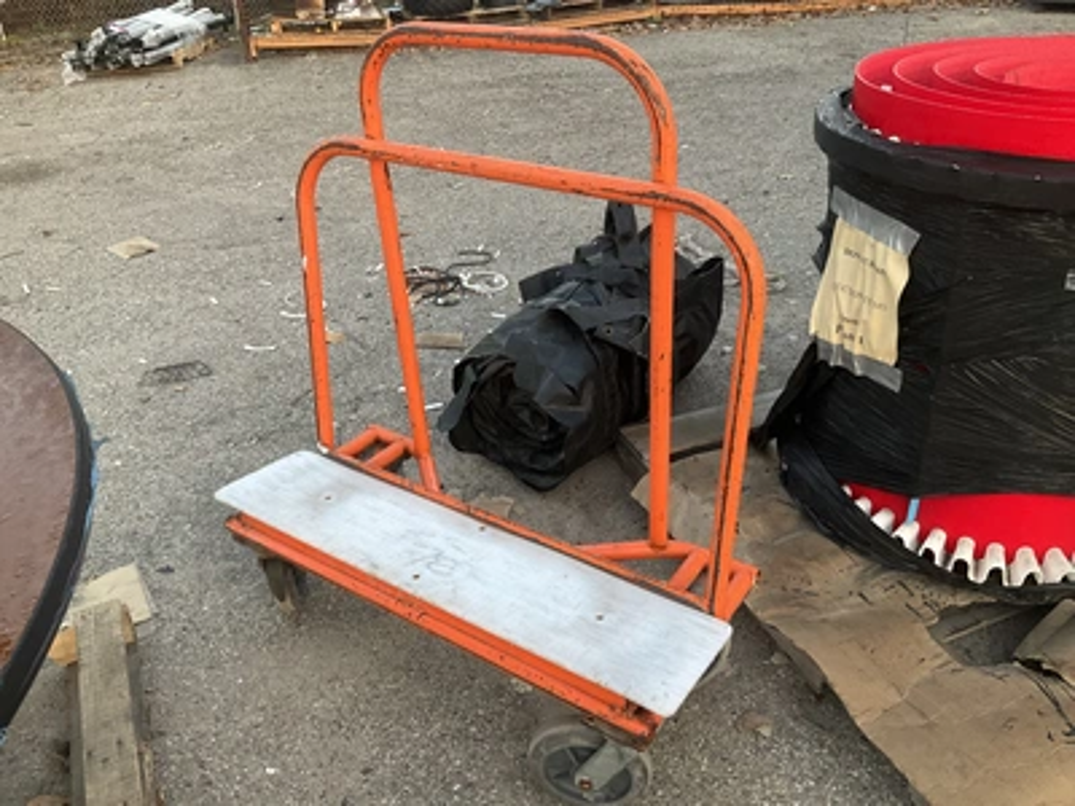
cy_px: 403
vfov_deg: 48.2
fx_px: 901
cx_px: 538
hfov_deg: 61.7
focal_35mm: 29
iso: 64
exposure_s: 1/111
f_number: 1.8
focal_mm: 3
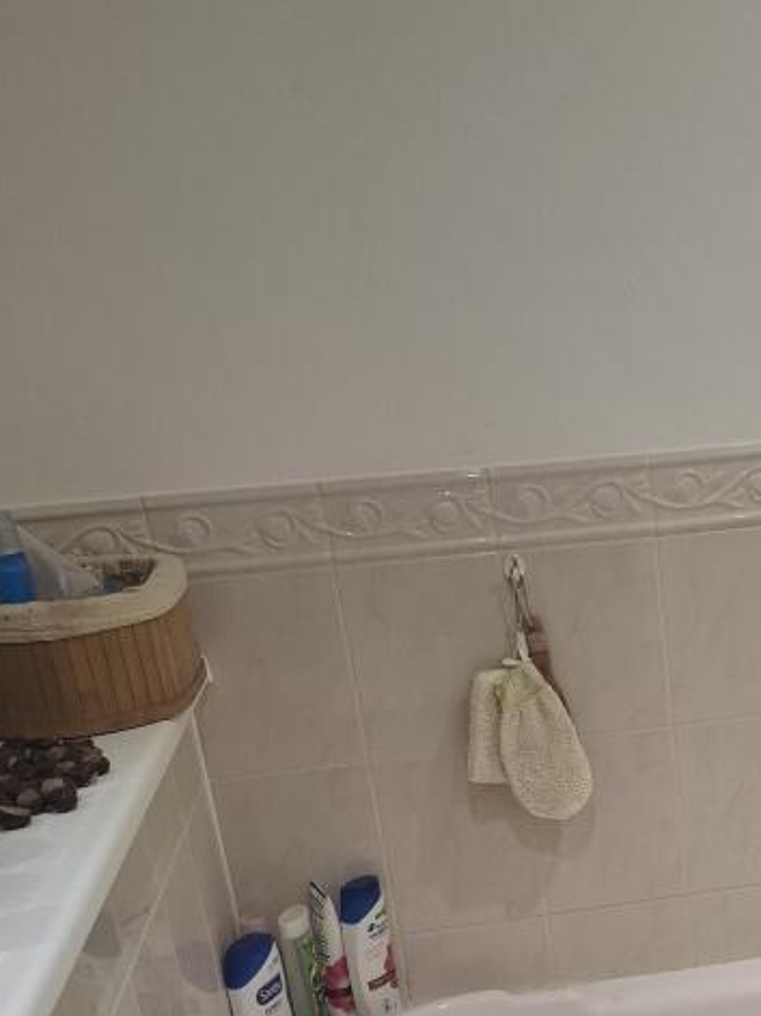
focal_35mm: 50
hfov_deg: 27.4
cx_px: 761
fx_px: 1466
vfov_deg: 35.9
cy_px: 917
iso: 250
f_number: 1.8
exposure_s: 1/100
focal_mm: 5.54
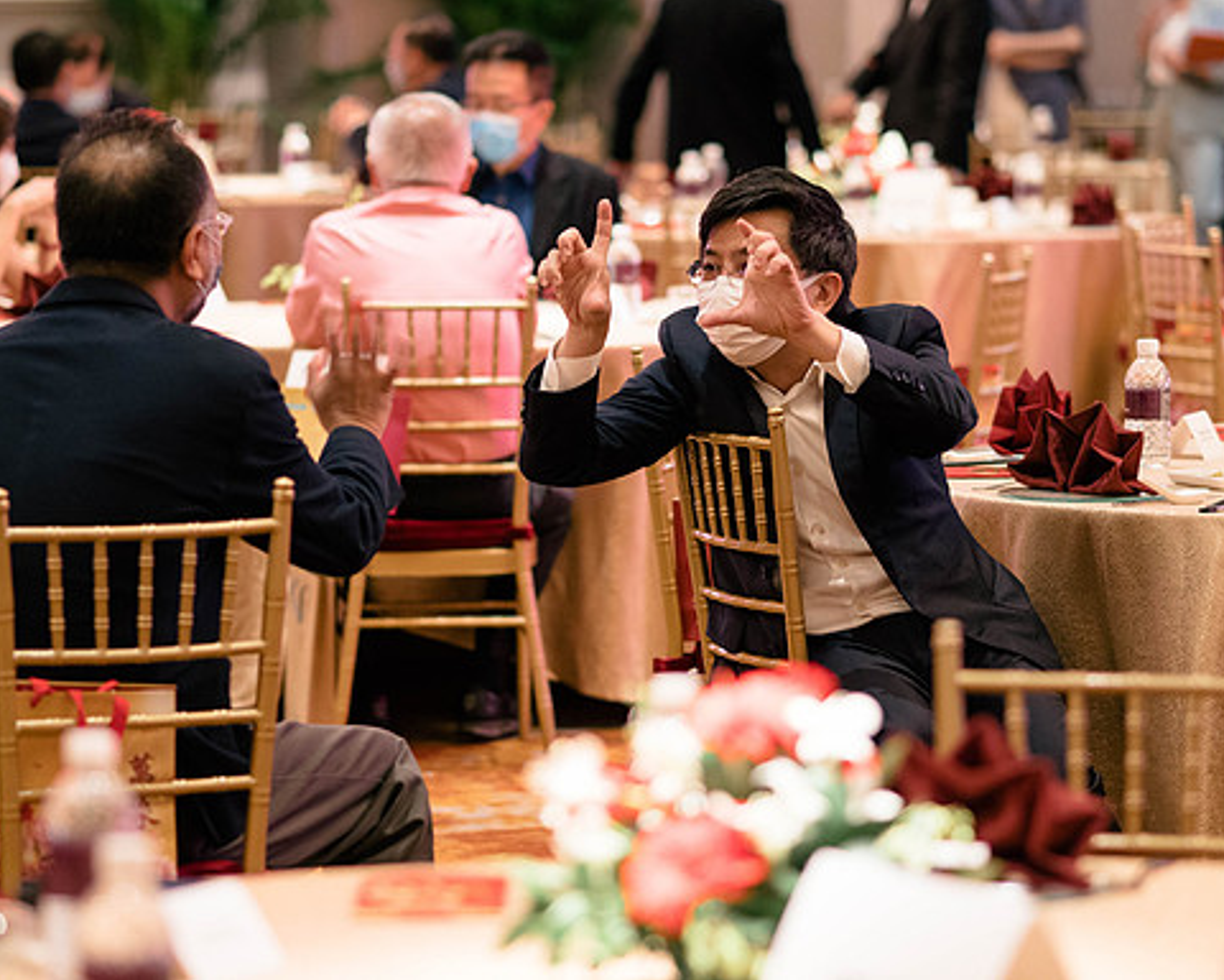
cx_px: 589
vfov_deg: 8.4
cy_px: 489
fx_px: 6629
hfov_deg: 10.5
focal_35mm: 183
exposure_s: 1/100
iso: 1000
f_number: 1.8
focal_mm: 75
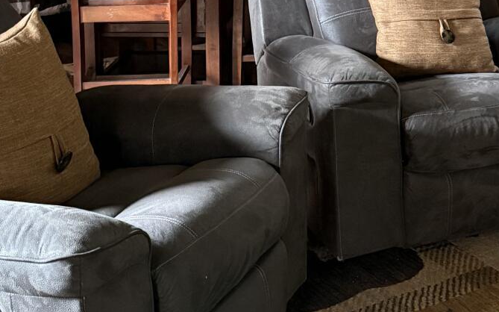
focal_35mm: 76
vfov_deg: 16.5
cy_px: -51
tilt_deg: -8.3
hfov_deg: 26.2
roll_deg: -1.1
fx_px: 1033
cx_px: 458
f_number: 1.78
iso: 800
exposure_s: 1/56
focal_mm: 6.76
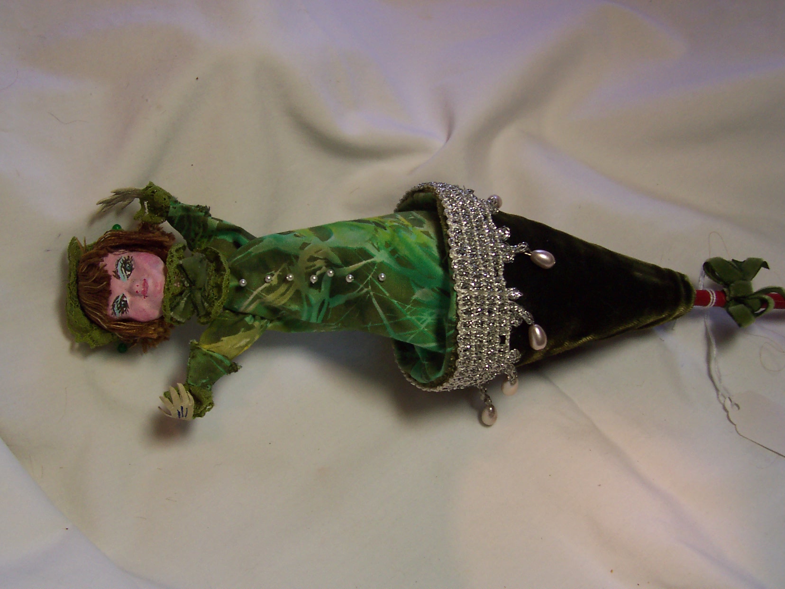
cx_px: 392
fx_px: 839
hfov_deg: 50.1
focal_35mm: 37
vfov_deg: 38.7
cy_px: 294
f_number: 2.8
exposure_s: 1/60
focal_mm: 5.6
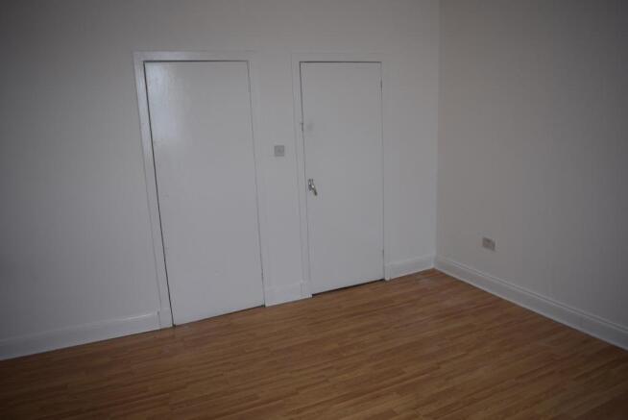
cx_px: 314
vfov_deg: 48.0
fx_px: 471
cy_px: 210
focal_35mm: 27
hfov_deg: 67.3
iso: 400
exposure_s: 1/80
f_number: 4.5
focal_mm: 18
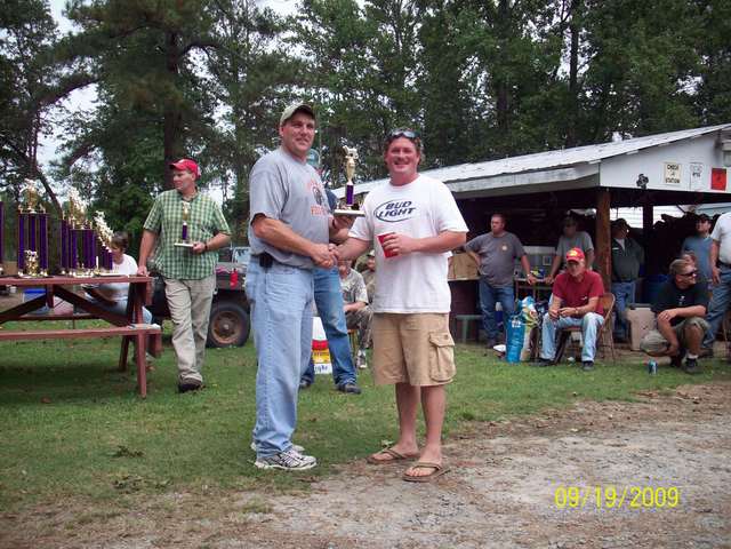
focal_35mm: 37
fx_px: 781
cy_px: 274
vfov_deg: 38.7
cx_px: 366
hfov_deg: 50.1
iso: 80
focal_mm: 6.2
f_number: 2.8
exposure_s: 1/633
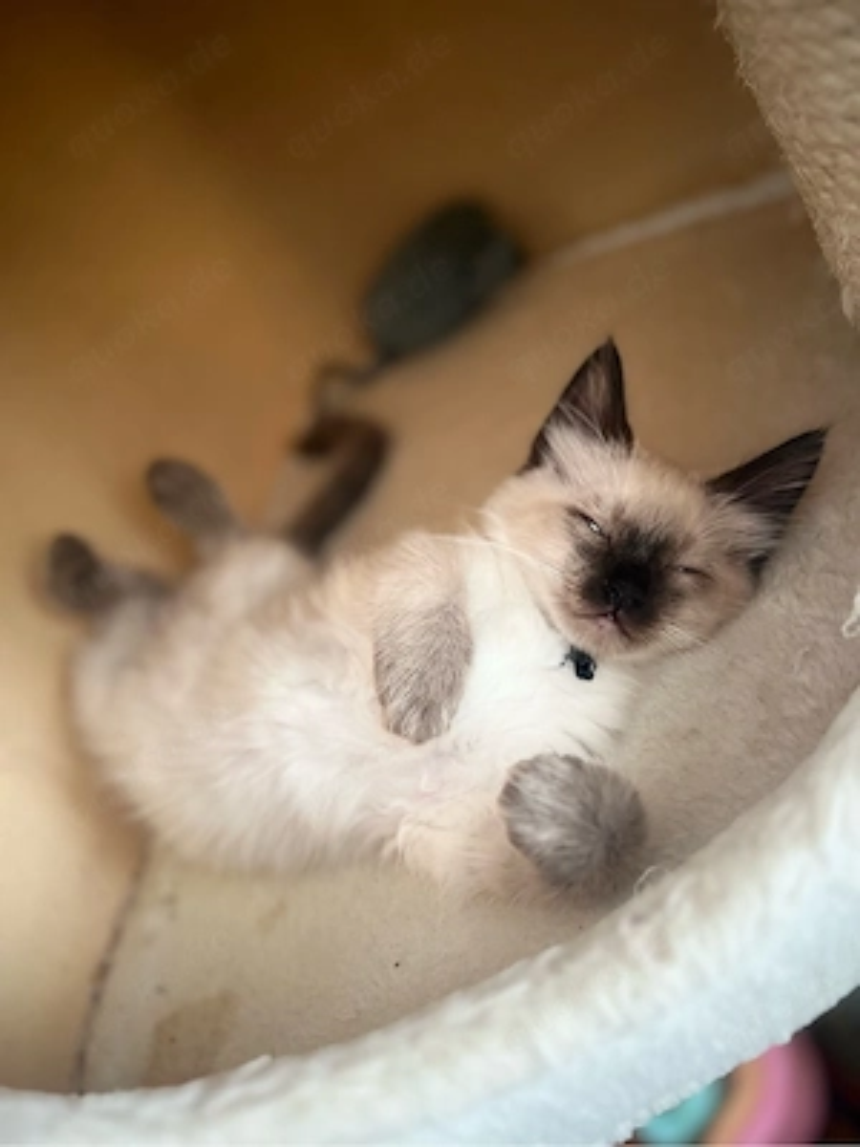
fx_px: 861
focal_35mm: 26
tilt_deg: -33.1
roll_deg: +43.9
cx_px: 430
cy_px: 574
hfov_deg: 53.1
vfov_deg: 67.3
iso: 160
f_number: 1.5
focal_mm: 5.7
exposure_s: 1/60
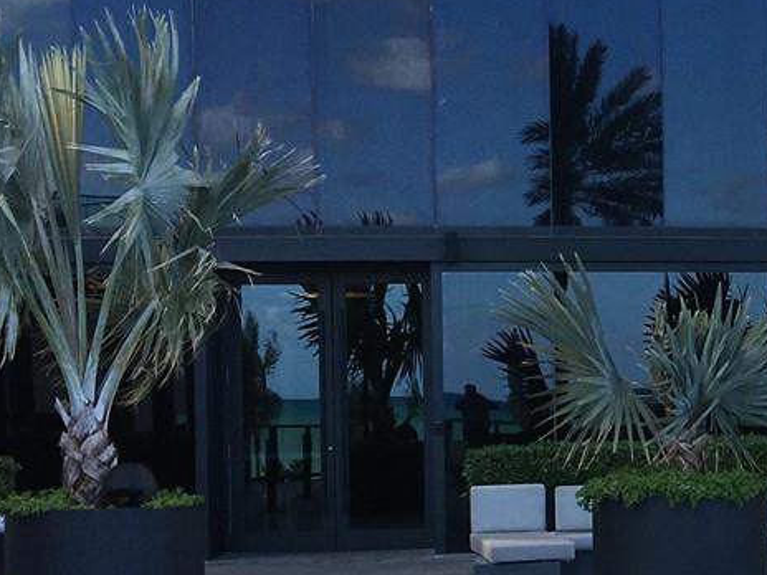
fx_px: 2216
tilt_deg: +0.7
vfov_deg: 14.7
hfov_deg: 18.6
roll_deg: +0.6
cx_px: 919
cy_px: 418
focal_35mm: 100
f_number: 2.2
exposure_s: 1/509
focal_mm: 4.15
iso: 25
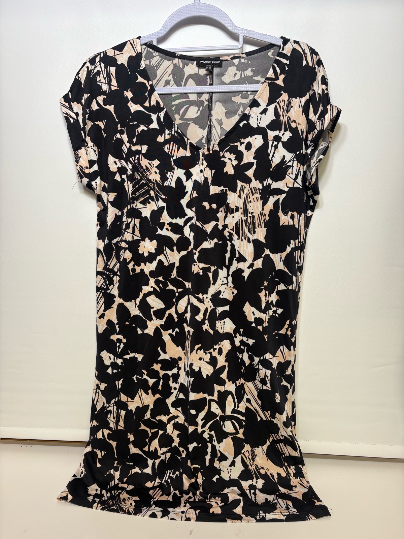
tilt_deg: -5.7
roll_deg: +0.0
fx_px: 405
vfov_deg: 67.3
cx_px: 202
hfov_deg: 53.1
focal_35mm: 26
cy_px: 270
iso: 80
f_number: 1.6
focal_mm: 5.96
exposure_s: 1/50
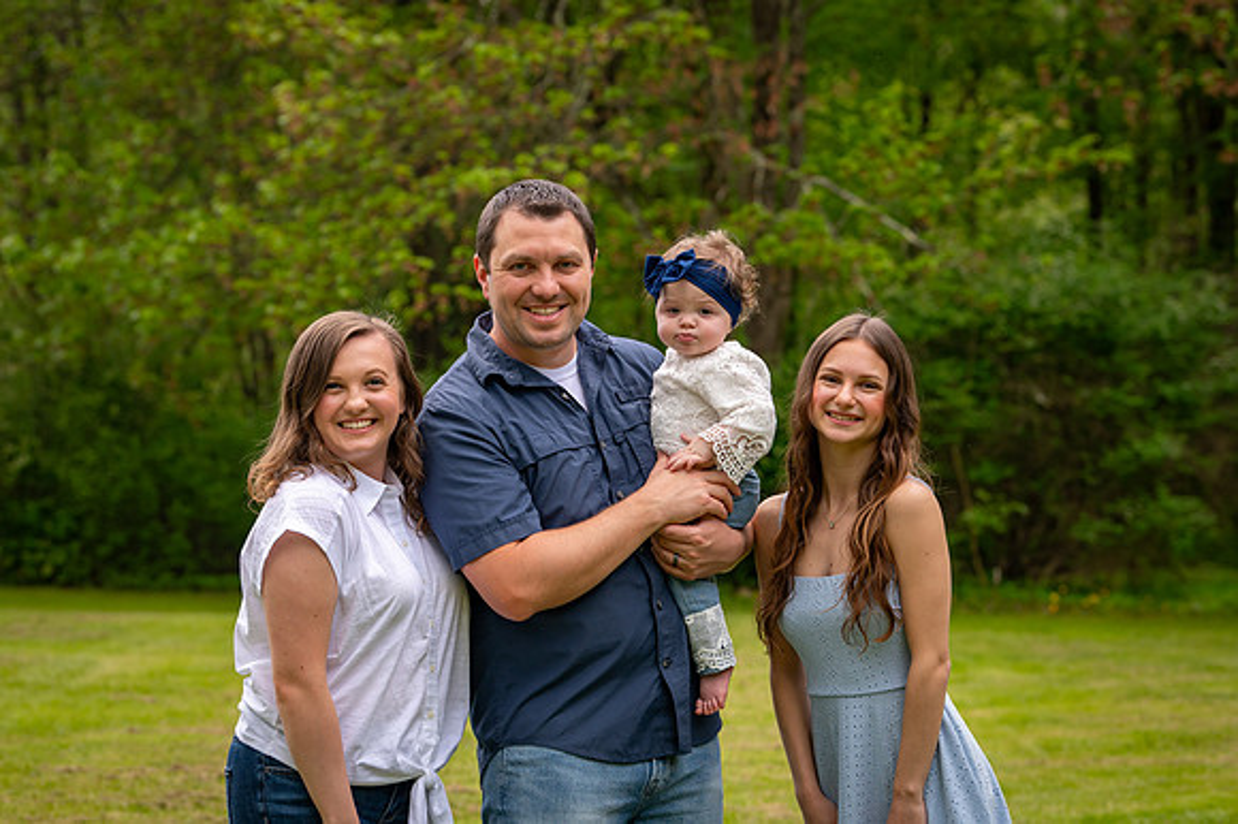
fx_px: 3725
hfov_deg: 18.9
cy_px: 339
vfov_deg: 12.6
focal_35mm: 108
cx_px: 699
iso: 400
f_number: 5
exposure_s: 1/800
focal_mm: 92
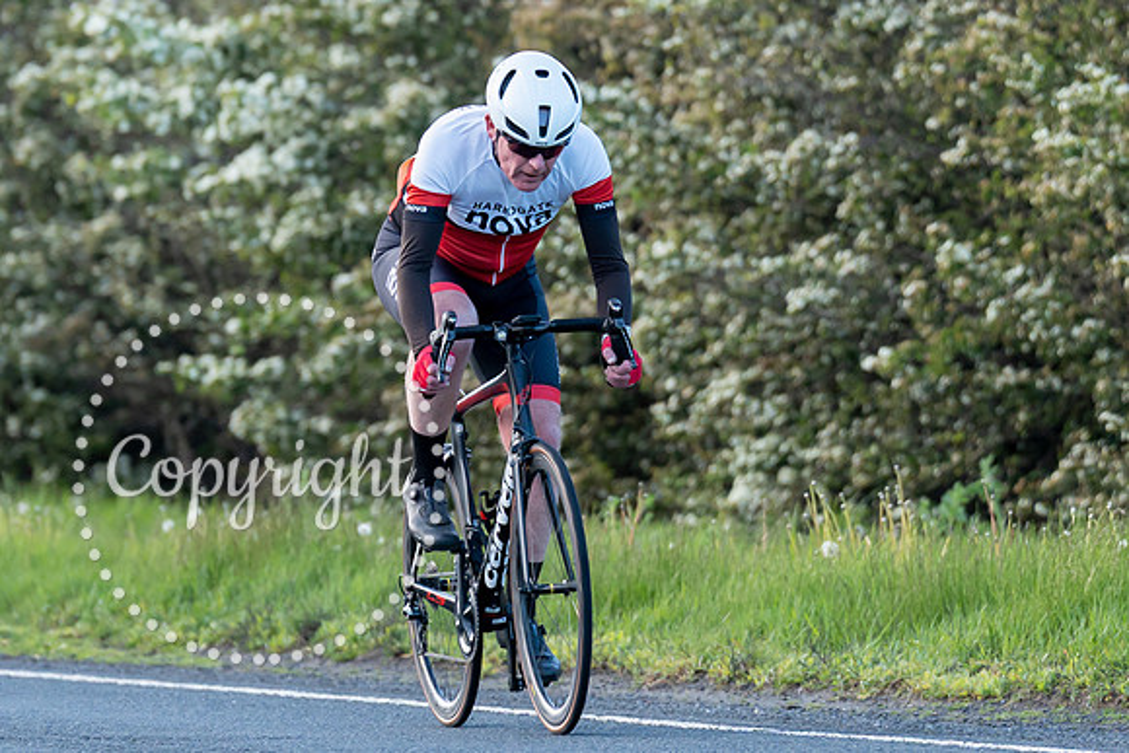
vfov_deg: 2.7
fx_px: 15928
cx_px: 457
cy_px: 109
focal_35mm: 508
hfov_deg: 4.1
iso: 400
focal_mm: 200
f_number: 3.2
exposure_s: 1/640
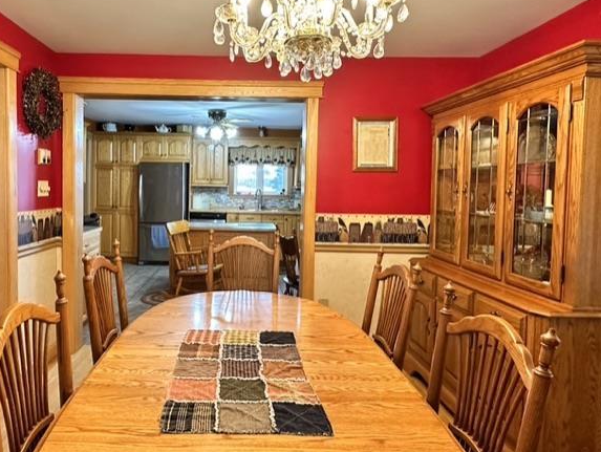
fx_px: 435
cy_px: 203
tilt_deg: -3.1
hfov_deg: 68.6
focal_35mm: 25
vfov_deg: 54.9
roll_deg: -1.1
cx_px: 237
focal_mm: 2.22
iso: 400
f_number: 2.2
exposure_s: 1/60
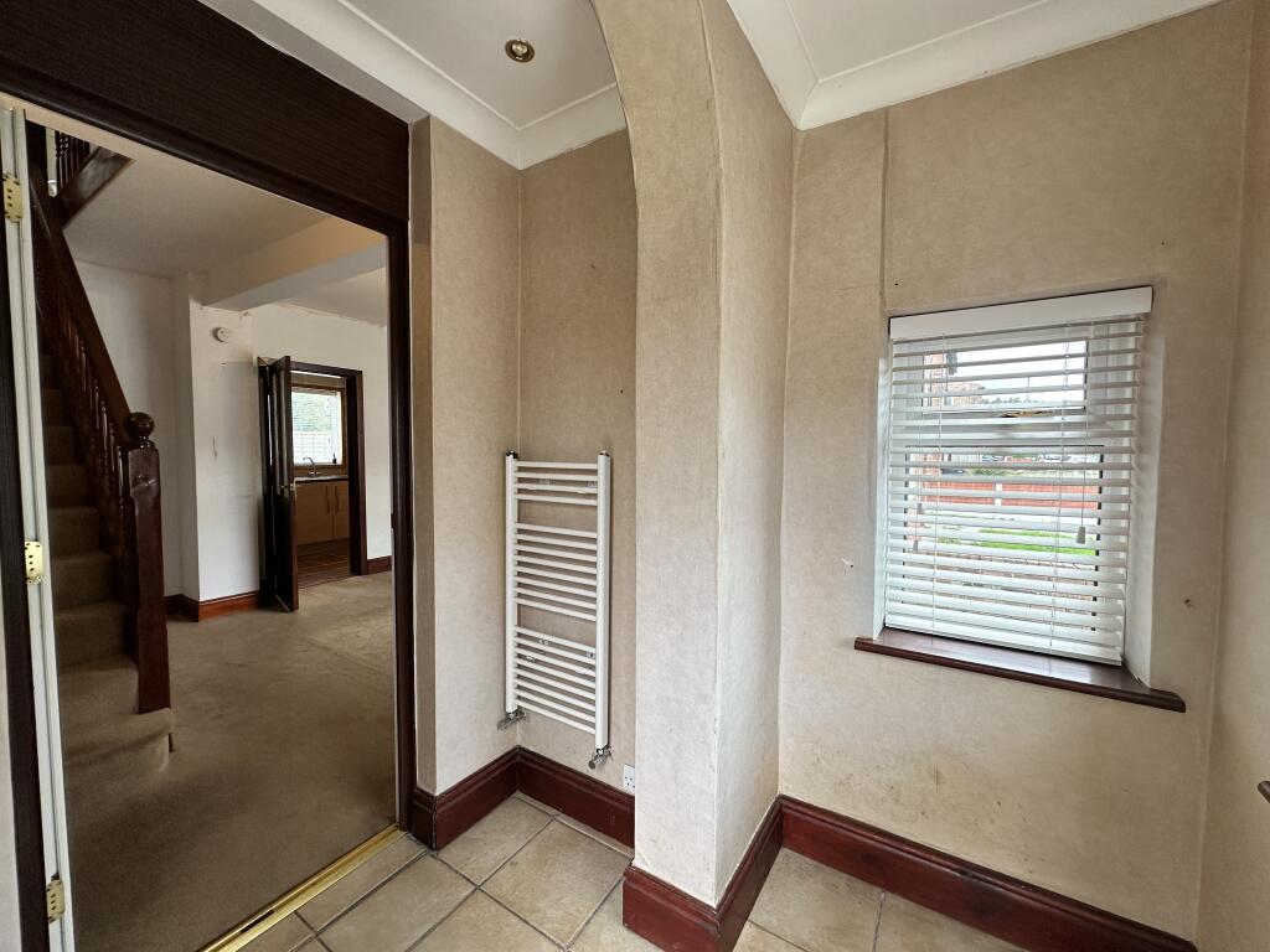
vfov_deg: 85.7
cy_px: 476
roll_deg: -0.4
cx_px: 635
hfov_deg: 102.1
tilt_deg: -2.5
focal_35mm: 14
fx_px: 514
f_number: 2.2
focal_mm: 2.22
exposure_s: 1/99
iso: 100
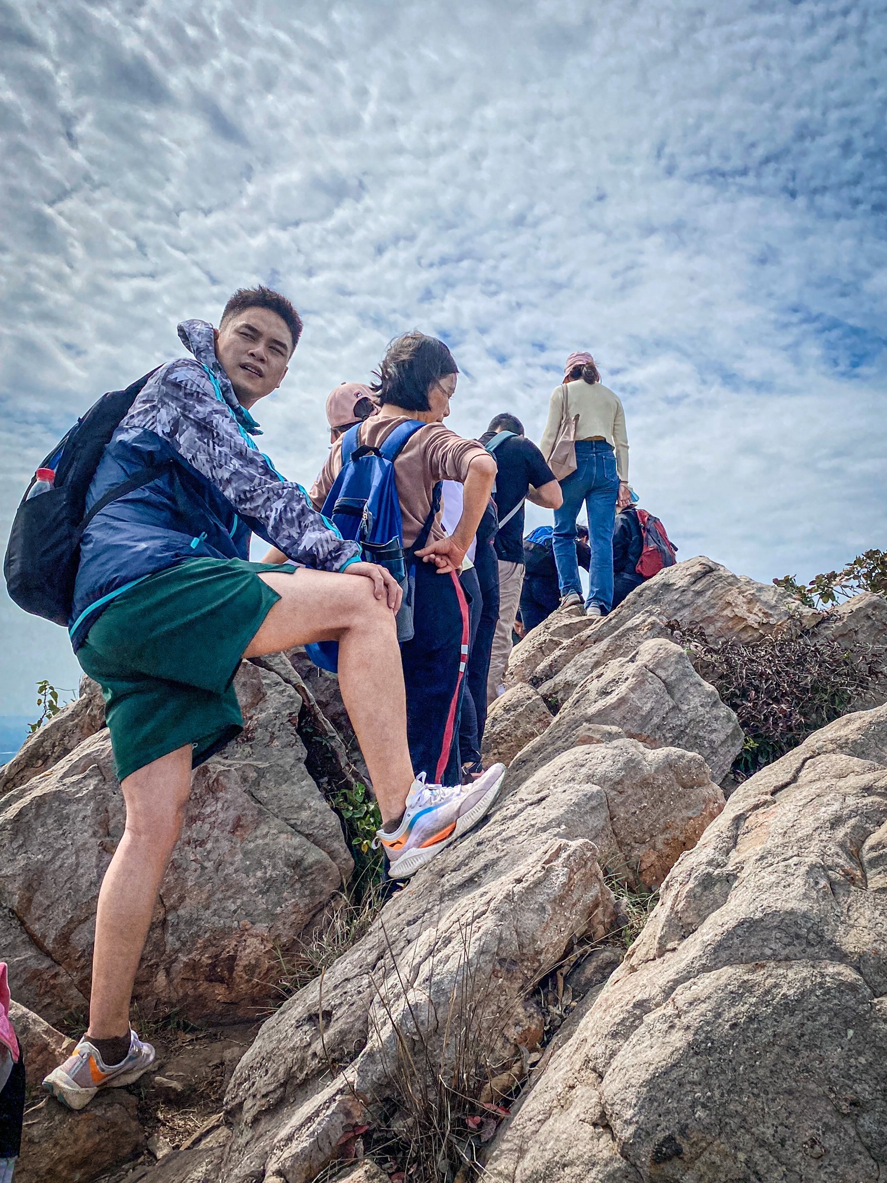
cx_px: 444
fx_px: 888
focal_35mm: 26
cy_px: 592
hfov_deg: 53.1
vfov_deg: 67.3
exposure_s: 1/7700
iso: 32
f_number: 1.8
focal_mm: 4.25
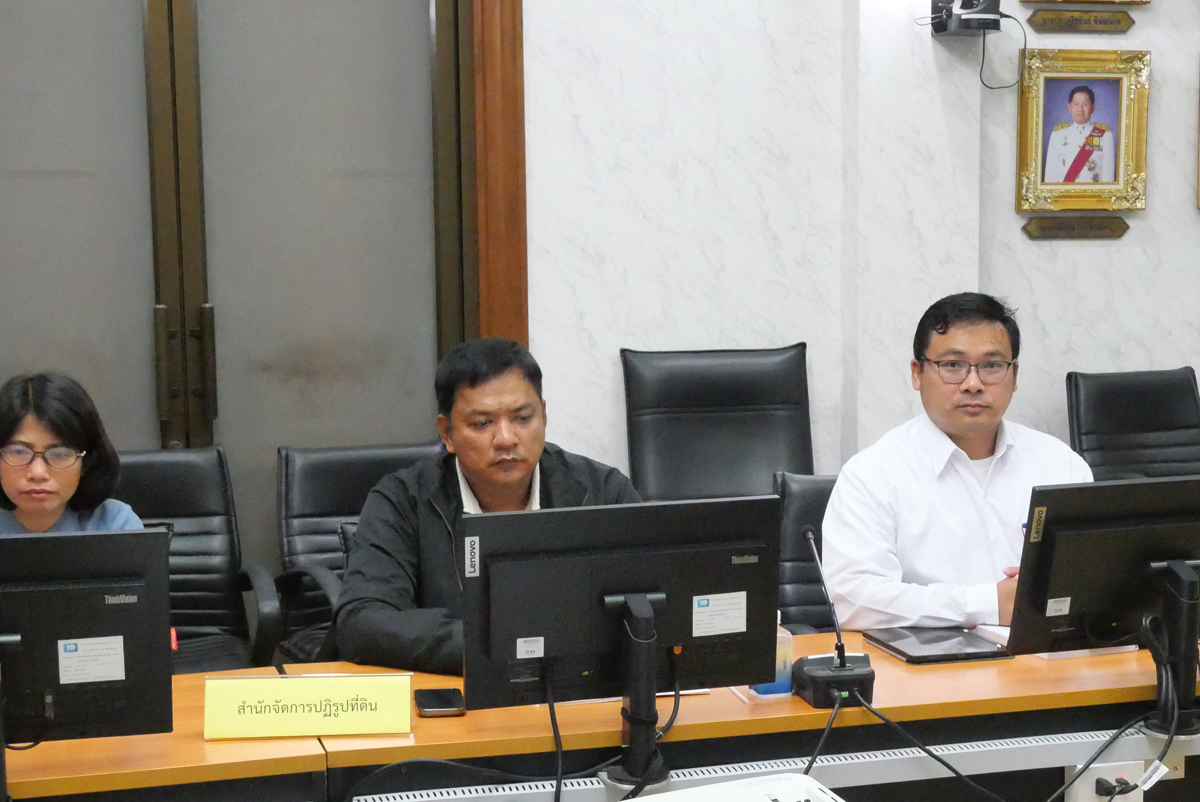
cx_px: 728
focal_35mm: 59
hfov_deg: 33.8
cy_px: 513
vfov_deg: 23.0
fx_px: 1968
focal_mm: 18
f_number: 5.6
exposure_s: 1/100
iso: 6400
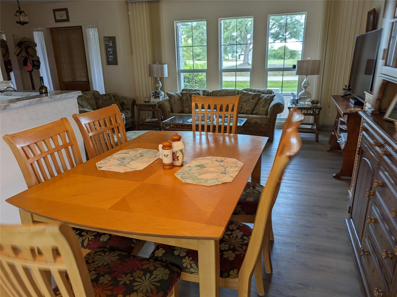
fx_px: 275
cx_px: 198
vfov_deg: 56.8
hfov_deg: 71.6
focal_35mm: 24
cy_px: 148
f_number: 1.85
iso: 40
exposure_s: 1/120
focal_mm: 6.81
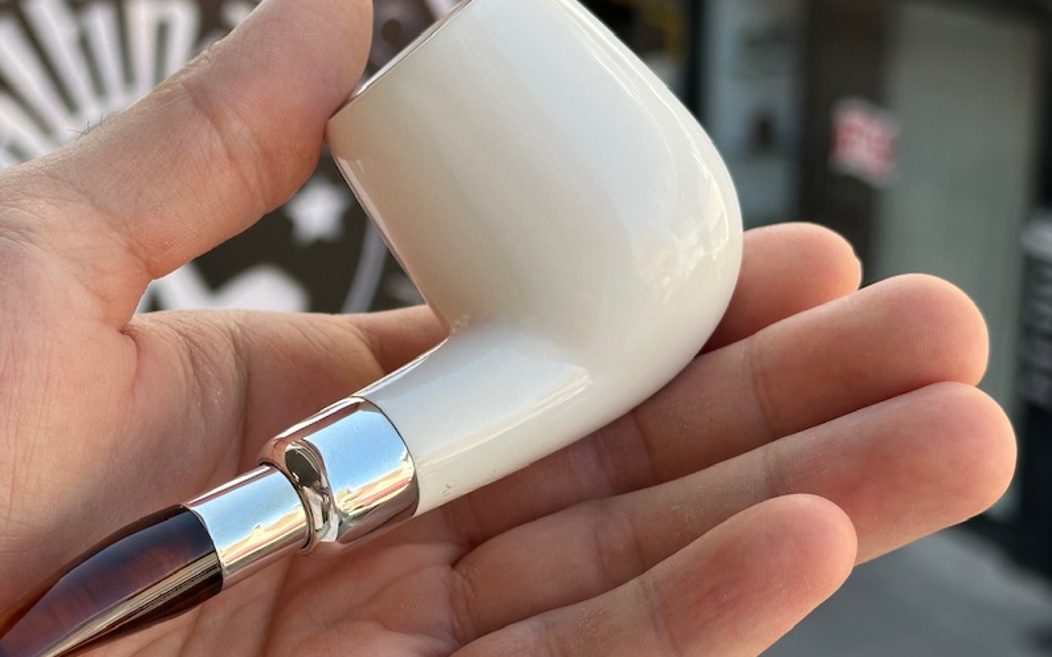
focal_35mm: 82
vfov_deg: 15.9
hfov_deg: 24.9
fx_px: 2351
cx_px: 227
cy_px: 352
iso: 64
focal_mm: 6.86
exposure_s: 1/527
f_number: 1.78
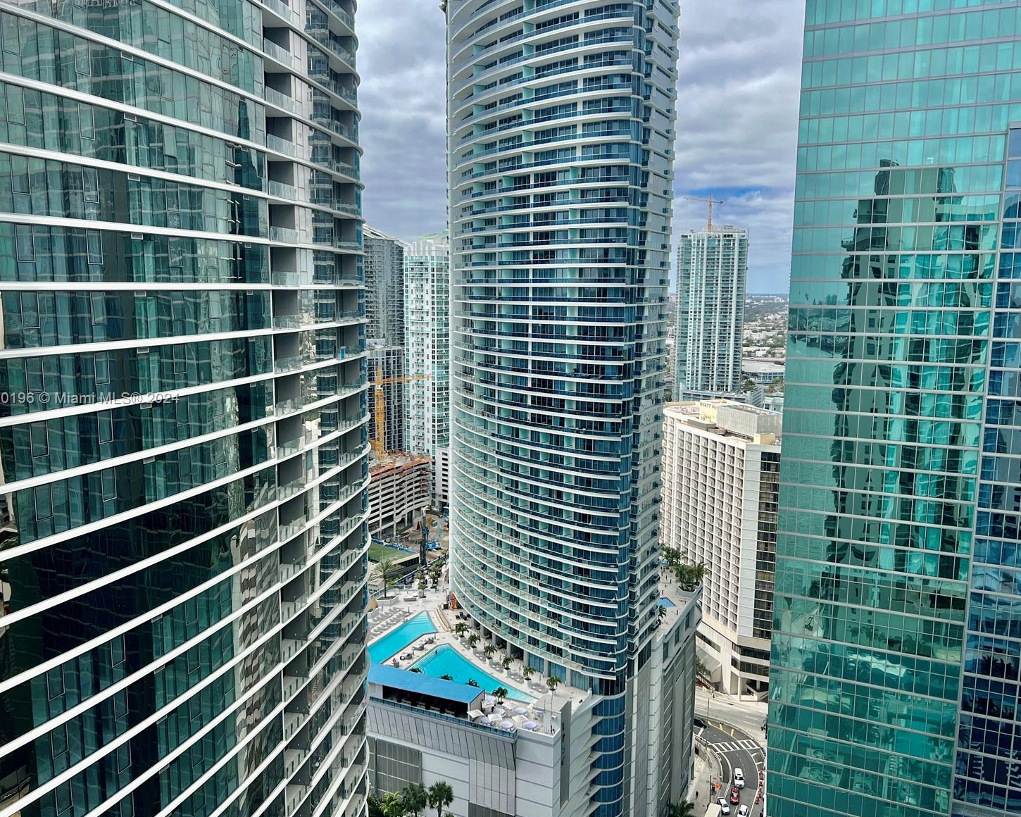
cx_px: 518
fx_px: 846
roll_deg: +0.6
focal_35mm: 28
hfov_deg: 62.2
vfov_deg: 51.5
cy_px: 399
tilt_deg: -8.0
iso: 50
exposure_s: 1/2915
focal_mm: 5.7
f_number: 1.5
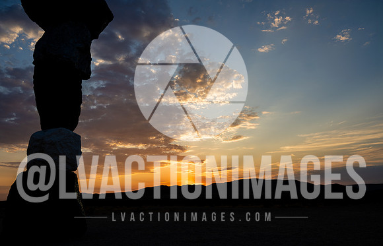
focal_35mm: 26
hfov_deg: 70.8
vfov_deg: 49.1
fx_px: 269
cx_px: 194
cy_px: 130
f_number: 4.5
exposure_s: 1/320
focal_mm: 24
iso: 64
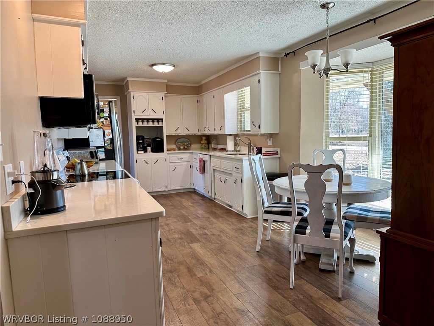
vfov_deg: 56.8
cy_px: 163
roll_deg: +2.1
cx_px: 217
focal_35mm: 24
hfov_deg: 71.6
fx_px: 301
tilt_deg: -5.1
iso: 100
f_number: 1.78
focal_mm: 6.86
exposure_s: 1/120
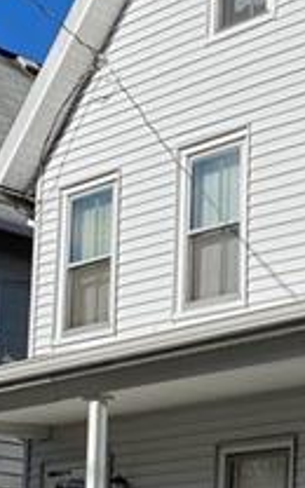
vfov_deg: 19.6
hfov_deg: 12.2
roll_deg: -1.4
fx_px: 1357
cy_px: 533
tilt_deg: +5.9
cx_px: 460
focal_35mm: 102
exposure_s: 1/3205
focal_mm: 4.25
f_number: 1.8
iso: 32
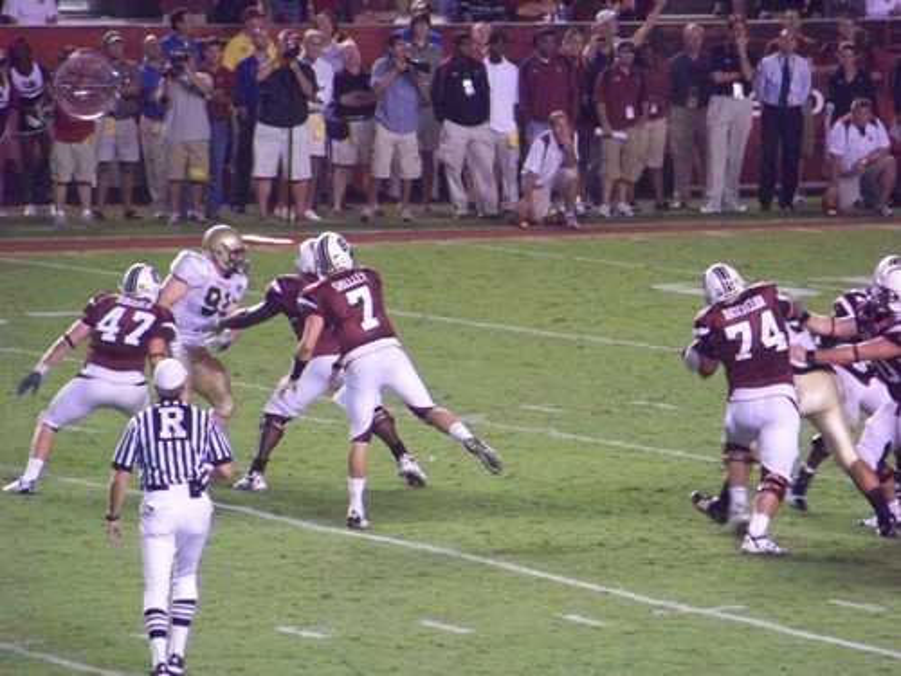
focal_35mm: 432
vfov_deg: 3.4
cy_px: 338
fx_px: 11244
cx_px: 450
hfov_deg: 4.6
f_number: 4.8
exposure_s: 1/100
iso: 800
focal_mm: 70.2
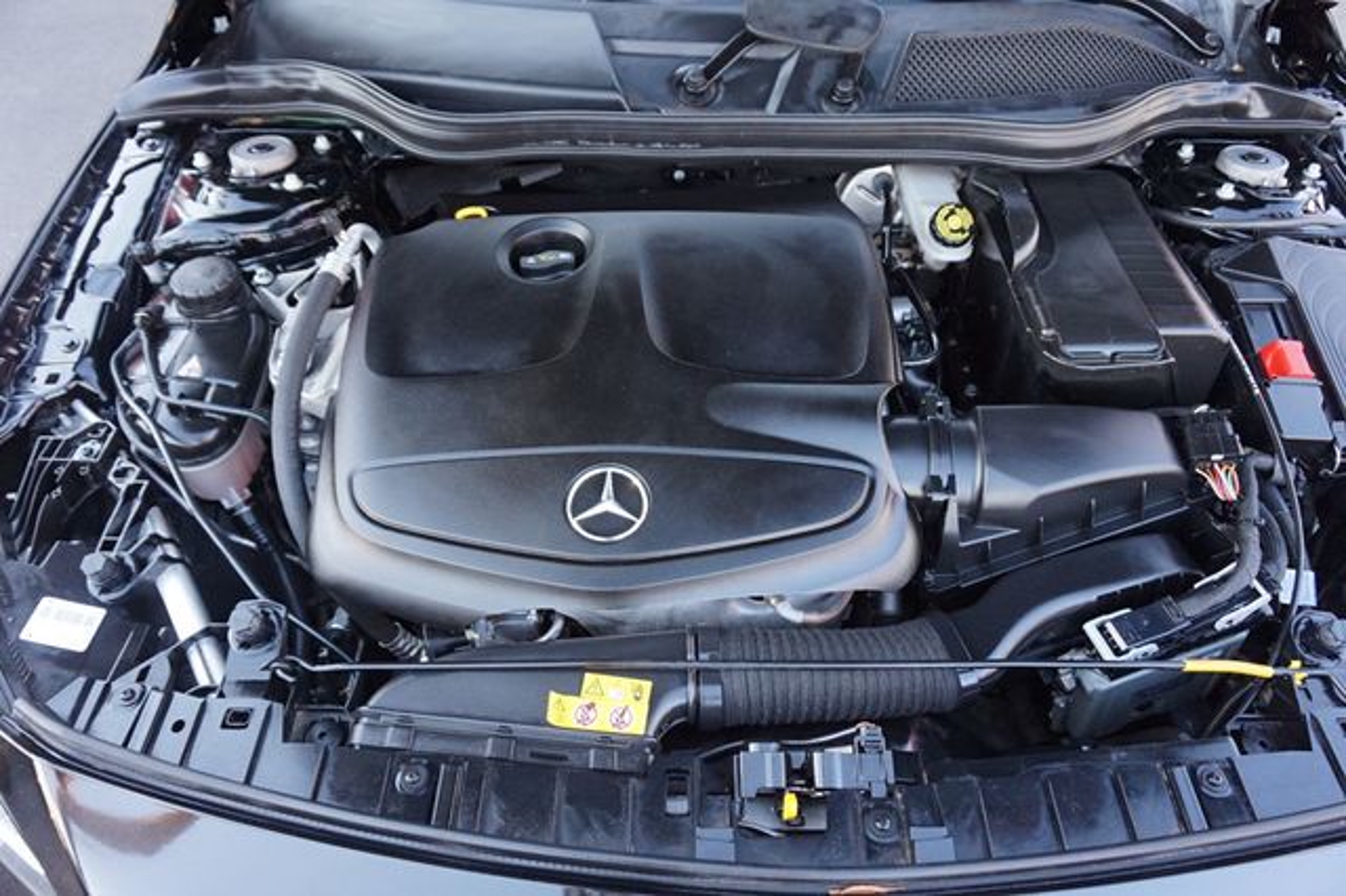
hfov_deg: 73.8
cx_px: 673
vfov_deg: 53.1
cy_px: 448
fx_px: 897
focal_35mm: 24
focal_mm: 16
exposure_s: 1/160
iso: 1000
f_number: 4
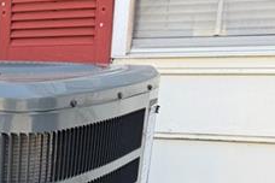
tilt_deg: -17.0
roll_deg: -0.2
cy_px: 281
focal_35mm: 84
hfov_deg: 22.2
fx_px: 642
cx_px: -62
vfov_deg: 15.0
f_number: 1.78
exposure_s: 1/459
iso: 80
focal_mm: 6.76
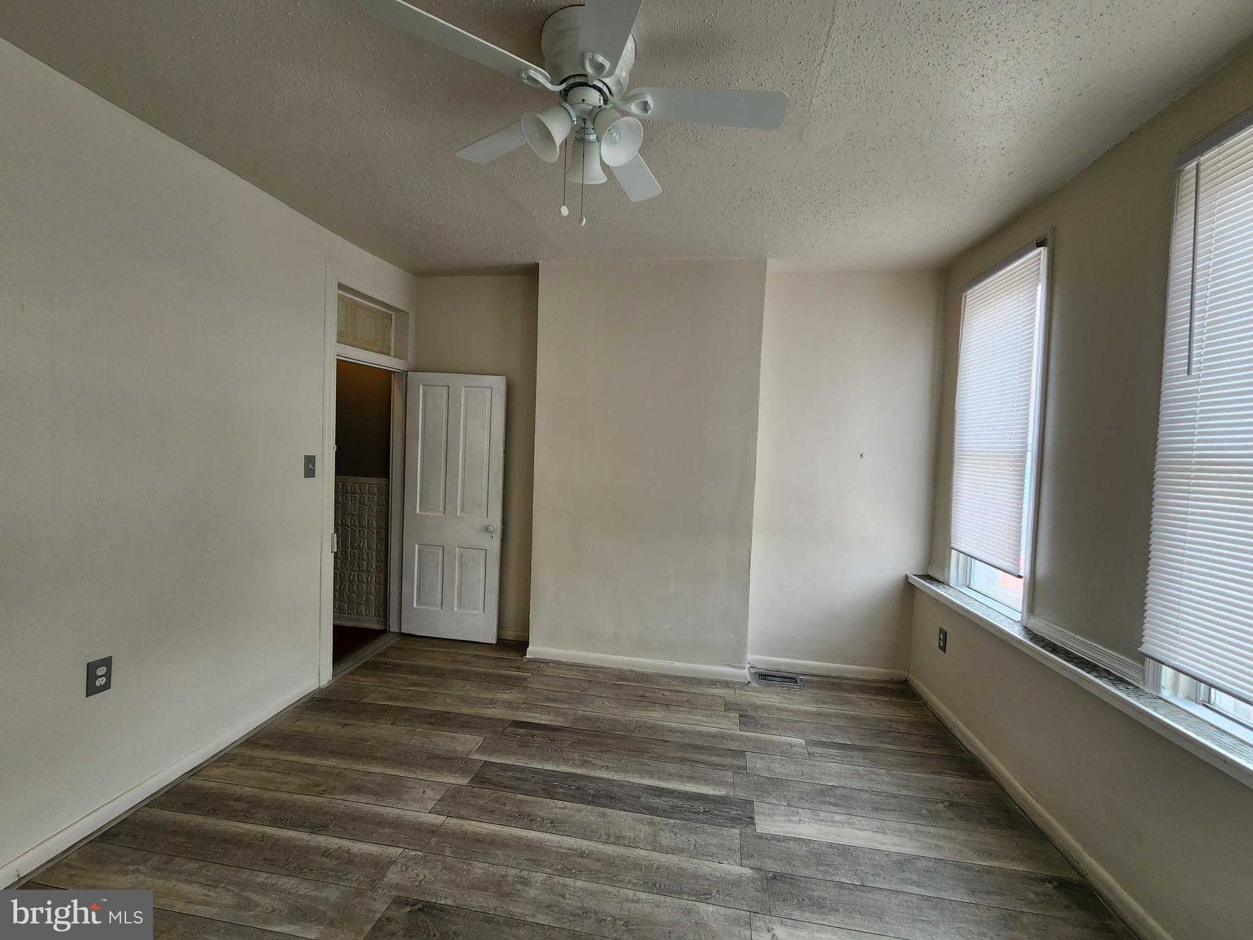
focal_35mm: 13
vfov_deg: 89.9
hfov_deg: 106.2
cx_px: 626
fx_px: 471
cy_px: 470
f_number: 2.2
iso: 80
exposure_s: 1/120
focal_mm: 2.2
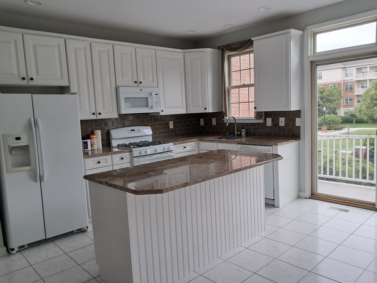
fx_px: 294
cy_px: 142
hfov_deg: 65.3
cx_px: 188
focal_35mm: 27
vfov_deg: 51.4
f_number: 1.8
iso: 50
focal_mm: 4
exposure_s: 1/100
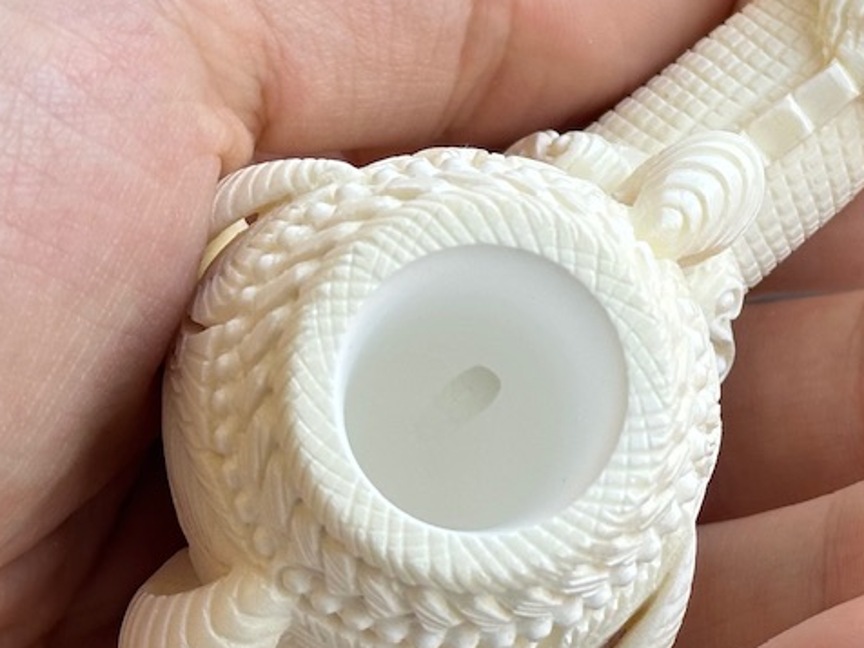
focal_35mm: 129
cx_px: 924
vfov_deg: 11.4
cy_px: 44
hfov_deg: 14.9
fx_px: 3220
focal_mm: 6.86
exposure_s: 1/373
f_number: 1.78
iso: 64
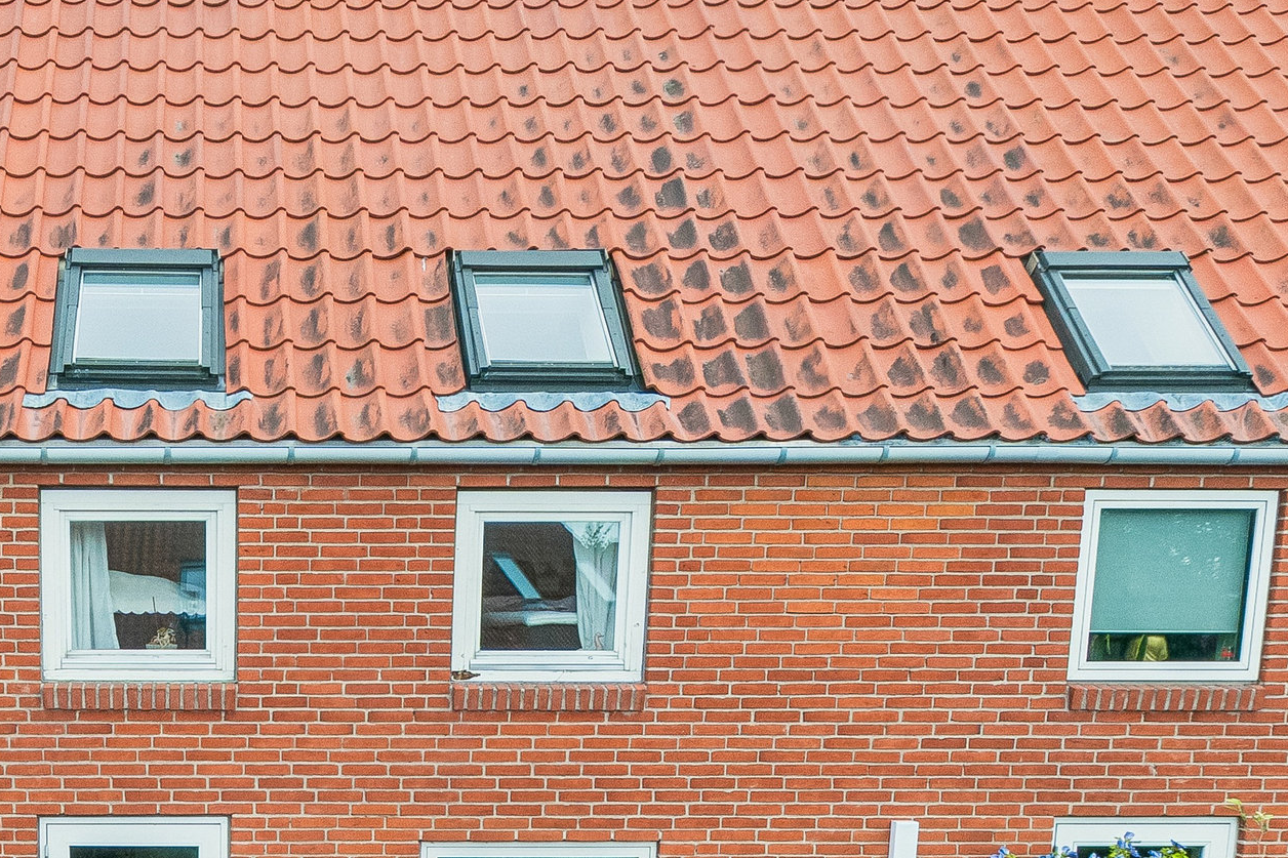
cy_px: 857
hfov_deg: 42.6
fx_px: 1538
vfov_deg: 29.2
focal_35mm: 43
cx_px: 196
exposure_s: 1/320
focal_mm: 12
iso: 400
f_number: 10
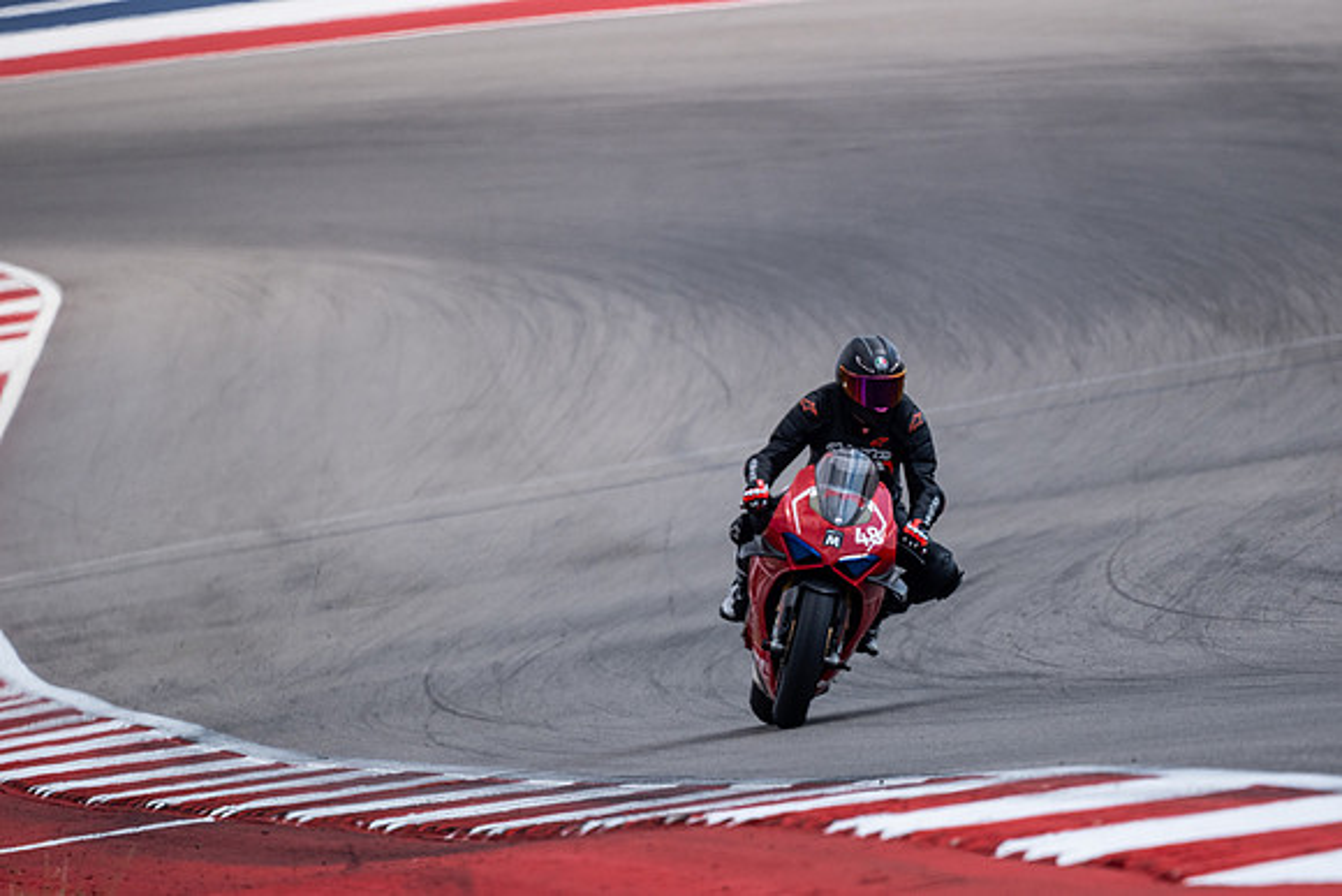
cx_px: 671
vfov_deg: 1.8
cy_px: 448
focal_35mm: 750
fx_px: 27964
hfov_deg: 2.7
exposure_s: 1/2500
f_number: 5.6
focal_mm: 500
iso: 500
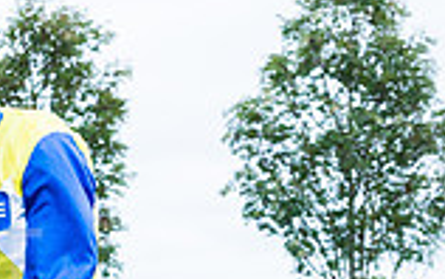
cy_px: 389
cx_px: -59
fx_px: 1299
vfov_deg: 11.8
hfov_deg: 18.6
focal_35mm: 107
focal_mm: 26.5
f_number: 4
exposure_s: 1/400
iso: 500
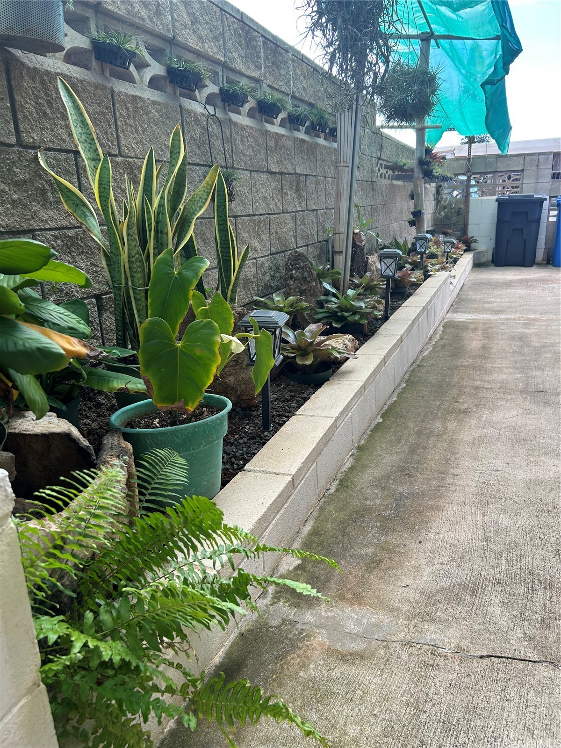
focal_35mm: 26
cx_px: 280
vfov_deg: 67.3
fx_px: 562
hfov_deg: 53.1
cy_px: 374
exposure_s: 1/431
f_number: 1.5
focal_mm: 5.7
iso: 50
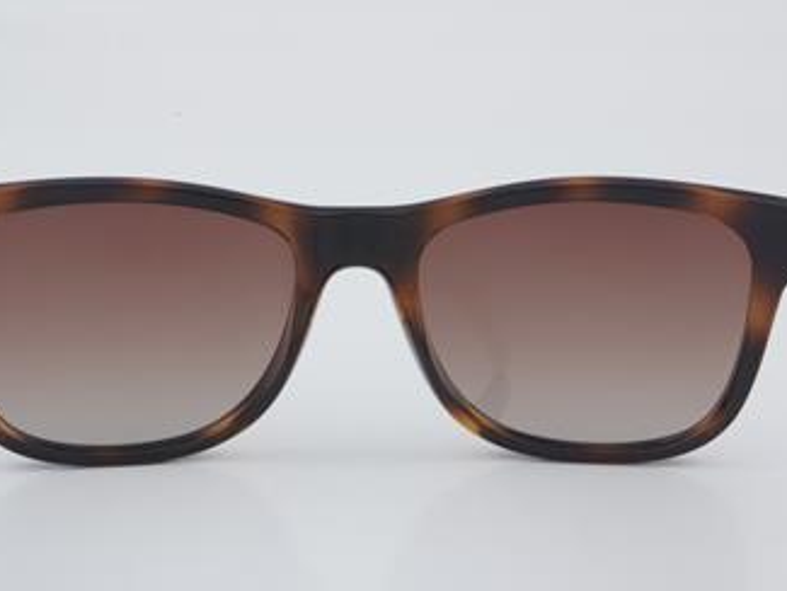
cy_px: 296
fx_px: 2220
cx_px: 356
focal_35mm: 98
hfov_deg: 20.1
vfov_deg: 15.2
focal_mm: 55
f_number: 32
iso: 100
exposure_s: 1/3
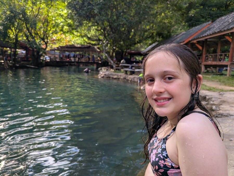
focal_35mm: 24
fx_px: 162
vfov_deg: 57.0
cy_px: 88
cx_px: 117
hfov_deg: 71.5
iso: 44
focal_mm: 6.81
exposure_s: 1/275
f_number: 1.85
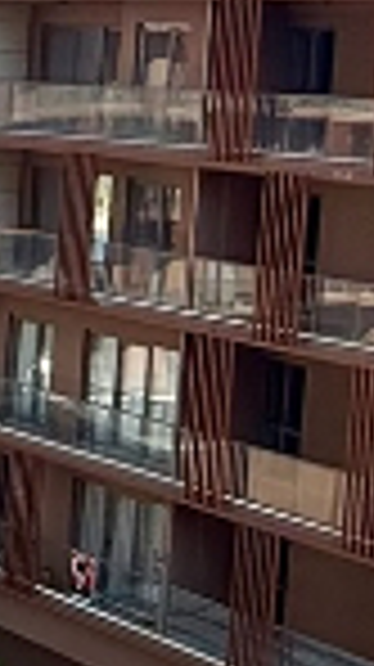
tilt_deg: -6.8
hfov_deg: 10.9
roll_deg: -3.1
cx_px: -320
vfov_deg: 20.7
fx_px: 1820
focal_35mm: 103
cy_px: 270
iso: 50
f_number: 2.2
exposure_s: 1/841
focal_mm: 2.22
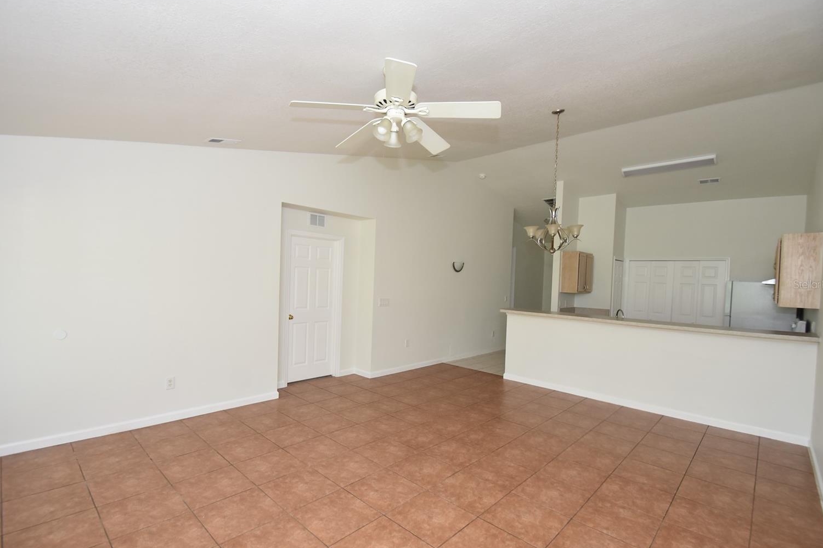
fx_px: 366
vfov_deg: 73.7
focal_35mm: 16
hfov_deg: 96.7
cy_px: 284
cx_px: 403
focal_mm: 10
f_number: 4
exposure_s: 1/60
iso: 560
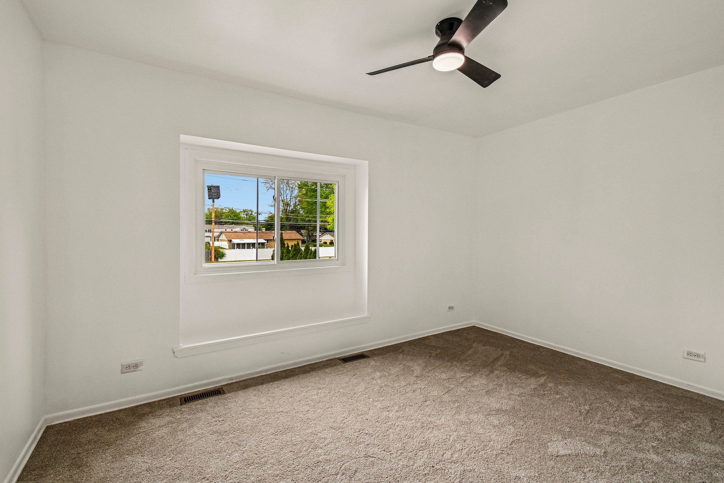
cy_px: 242
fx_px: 302
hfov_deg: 100.4
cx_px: 362
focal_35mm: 15
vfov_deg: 77.3
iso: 100
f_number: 8
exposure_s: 1/15
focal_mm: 10
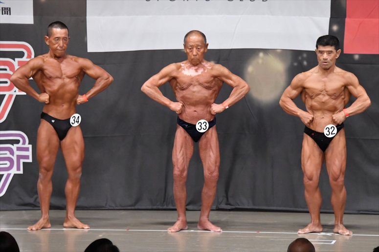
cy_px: 126
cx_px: 190
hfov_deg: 9.2
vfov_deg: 6.1
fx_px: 2368
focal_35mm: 225
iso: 6400
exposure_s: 1/400
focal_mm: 150
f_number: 5.6
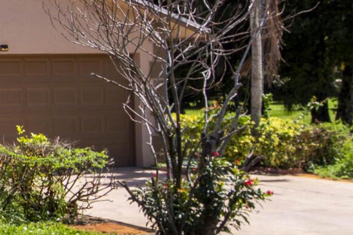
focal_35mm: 77
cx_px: -271
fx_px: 755
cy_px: 61
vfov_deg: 17.6
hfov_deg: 19.8
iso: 100
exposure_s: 1/400
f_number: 8
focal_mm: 15
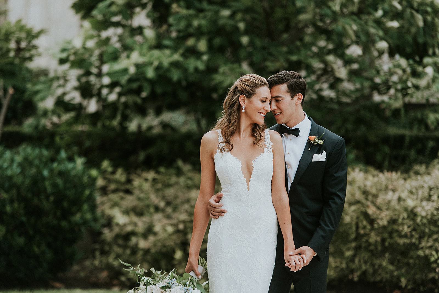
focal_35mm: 155
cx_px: 220
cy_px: 146
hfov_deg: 13.2
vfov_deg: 8.9
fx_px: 1891
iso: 320
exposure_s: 1/1000
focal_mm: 155
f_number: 2.8
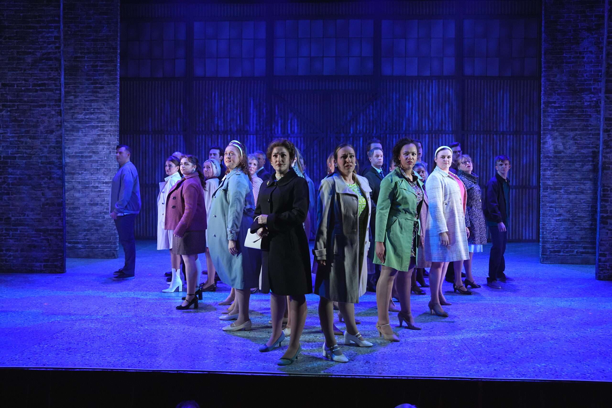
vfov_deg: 42.3
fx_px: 527
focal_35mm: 31
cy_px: 204
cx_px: 306
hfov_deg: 60.3
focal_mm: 31
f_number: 4.5
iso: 5000
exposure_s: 1/250
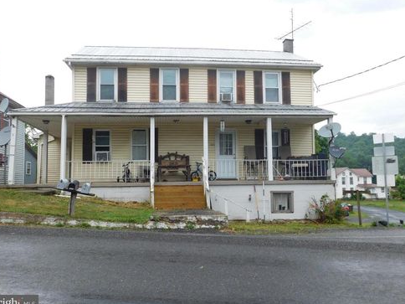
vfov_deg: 45.4
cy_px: 155
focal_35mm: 31
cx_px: 197
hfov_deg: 58.3
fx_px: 363
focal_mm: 5.3
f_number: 3.2
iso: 125
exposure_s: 1/320
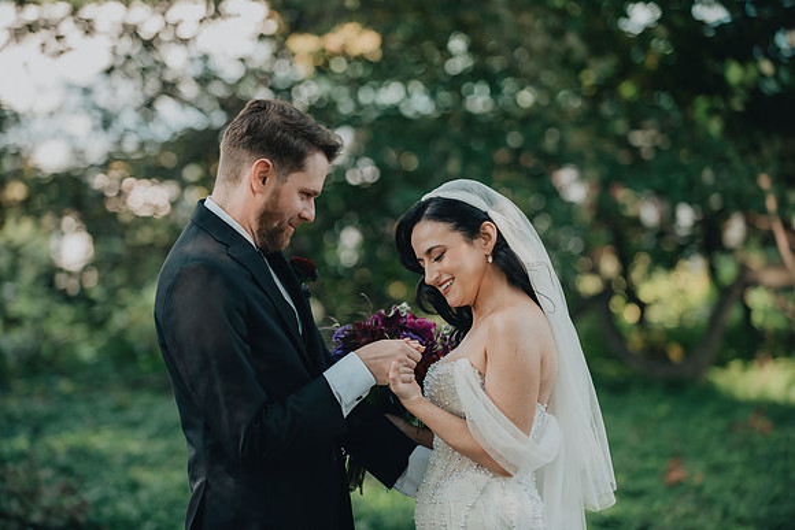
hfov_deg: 17.1
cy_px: 265
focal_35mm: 120
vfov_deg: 11.4
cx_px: 398
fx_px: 2650
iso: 800
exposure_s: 1/800
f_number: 2.8
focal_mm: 120
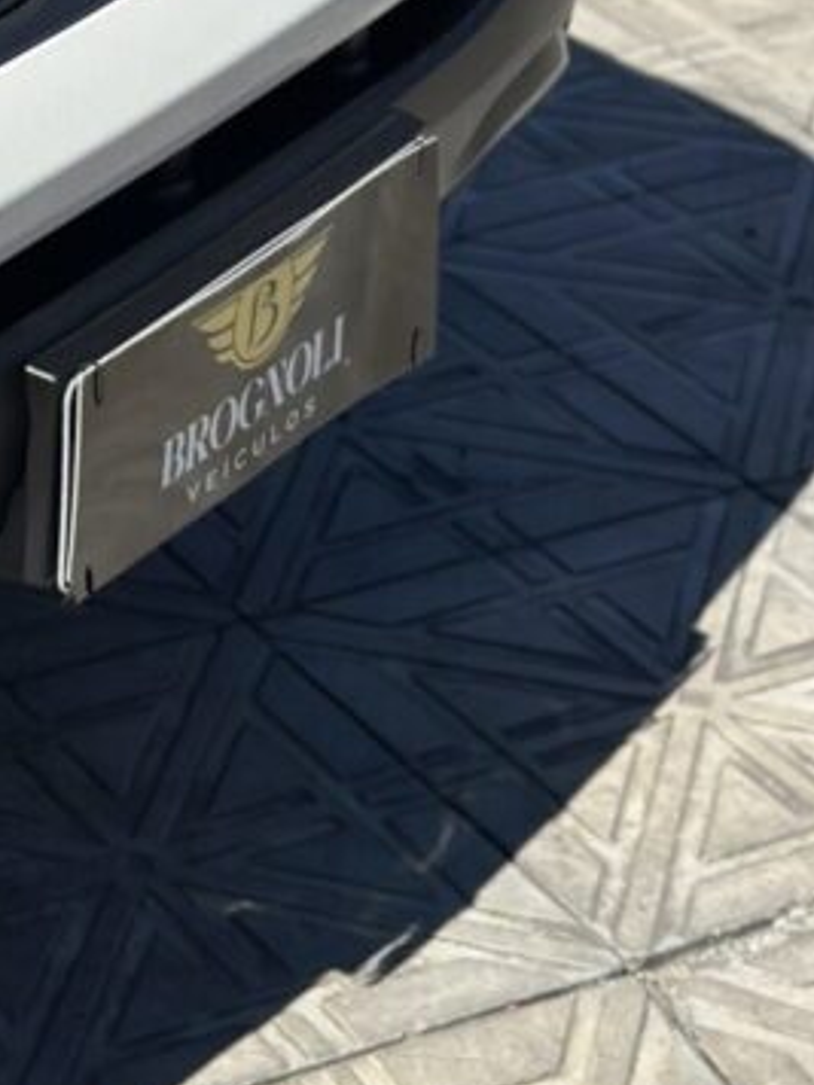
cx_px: -256
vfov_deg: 14.0
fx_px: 4327
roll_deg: +0.0
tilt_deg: -19.2
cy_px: -137
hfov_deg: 10.5
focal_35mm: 138
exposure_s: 1/13699
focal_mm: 6.86
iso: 100
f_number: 1.78
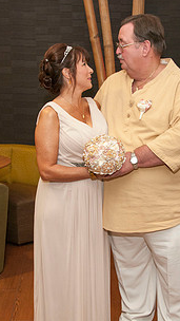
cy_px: 171
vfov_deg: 36.0
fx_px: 492
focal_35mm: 58
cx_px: 119
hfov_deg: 20.7
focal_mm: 25
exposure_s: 1/30
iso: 400
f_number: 5.6
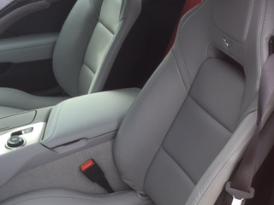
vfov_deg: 25.1
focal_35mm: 58
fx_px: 459
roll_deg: +3.5
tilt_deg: -36.0
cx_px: 205
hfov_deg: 32.6
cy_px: 138
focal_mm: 4.15
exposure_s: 1/150
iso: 25
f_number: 2.2
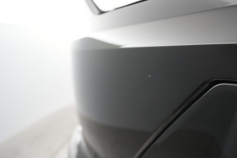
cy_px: 79
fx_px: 184
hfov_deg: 65.5
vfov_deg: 46.4
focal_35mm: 28
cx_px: 118
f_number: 5.6
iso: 12800
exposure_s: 1/100
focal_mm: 28
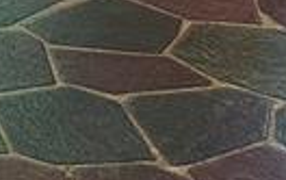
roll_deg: +0.3
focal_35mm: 197
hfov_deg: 9.5
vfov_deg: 6.1
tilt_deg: -9.8
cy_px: -395
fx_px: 1538
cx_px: -381
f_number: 1.78
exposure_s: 1/60
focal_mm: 6.86
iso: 160
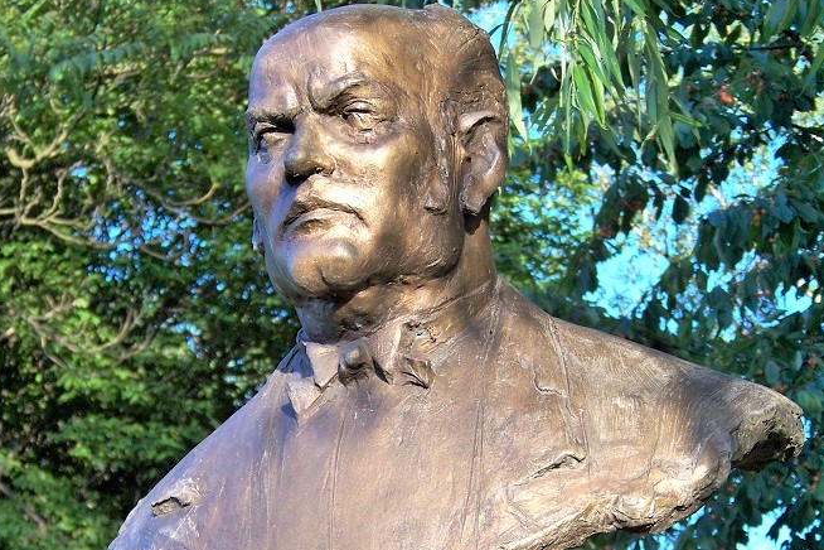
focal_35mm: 122
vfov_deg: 11.2
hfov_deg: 16.8
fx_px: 2792
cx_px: 411
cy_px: 429
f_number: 3.2
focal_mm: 14.6
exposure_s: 1/125
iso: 64
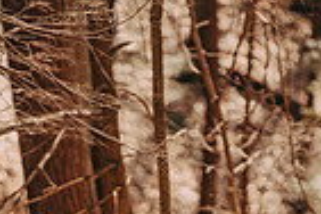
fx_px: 6607
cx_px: 93
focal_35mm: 741
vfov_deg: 1.9
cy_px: 400
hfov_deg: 2.8
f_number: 2.8
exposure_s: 1/400
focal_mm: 180
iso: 250
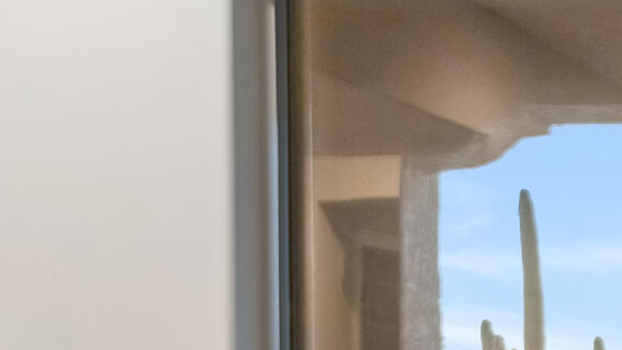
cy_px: 596
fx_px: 2557
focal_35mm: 155
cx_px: 1251
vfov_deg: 7.6
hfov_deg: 12.3
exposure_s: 1/2
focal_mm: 28
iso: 200
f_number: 5.6
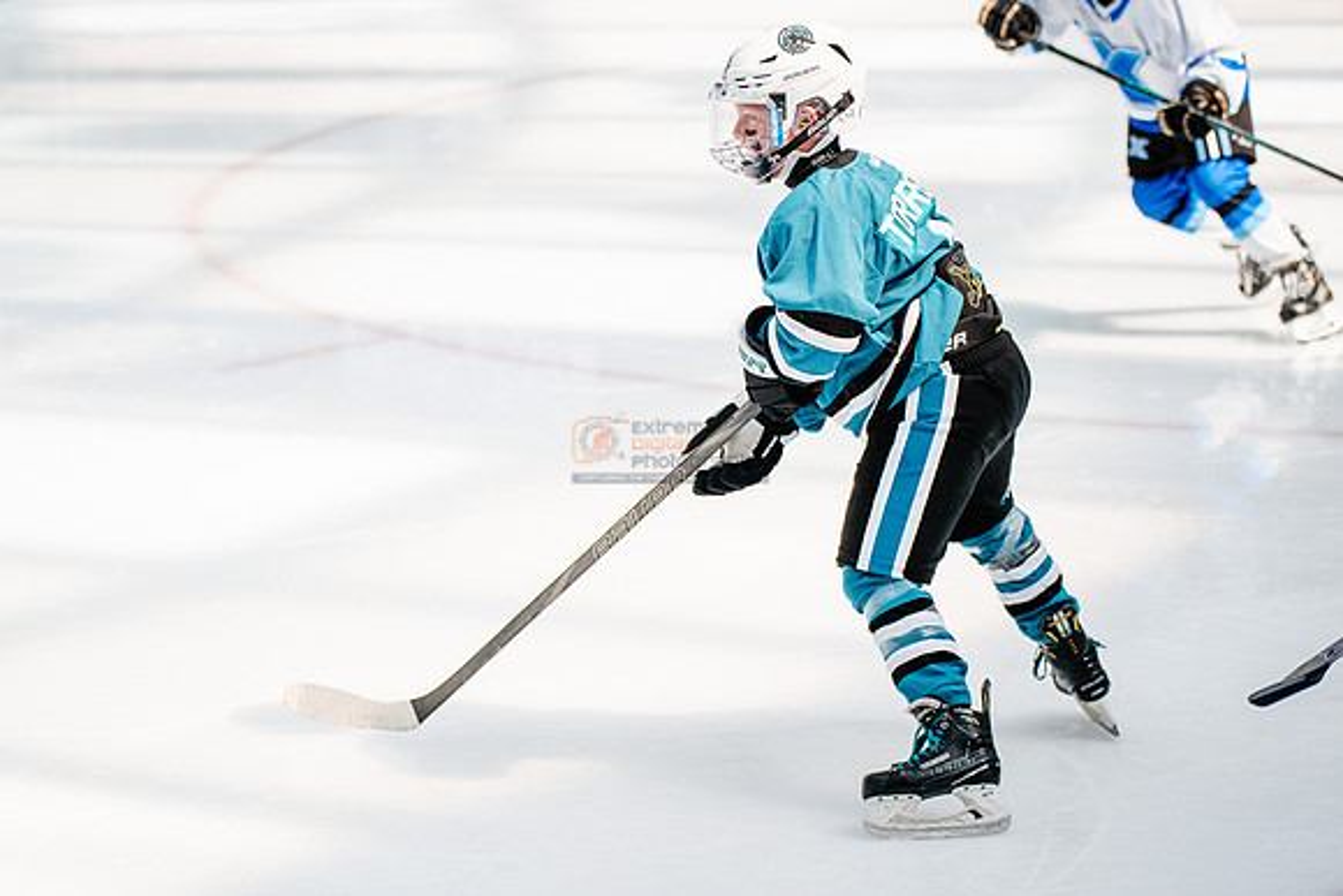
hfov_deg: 14.7
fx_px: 5206
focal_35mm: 140
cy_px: 375
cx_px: 562
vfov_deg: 9.8
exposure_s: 1/2500
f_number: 3.5
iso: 1250
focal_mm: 120
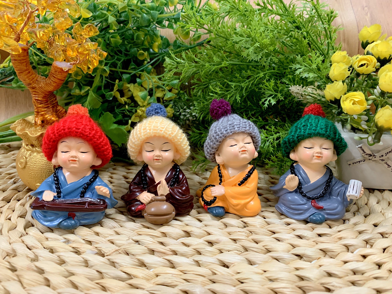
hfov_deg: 67.3
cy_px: 147
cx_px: 196
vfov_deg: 53.1
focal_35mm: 26
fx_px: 294
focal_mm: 4.25
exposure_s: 1/33
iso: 320
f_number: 1.8
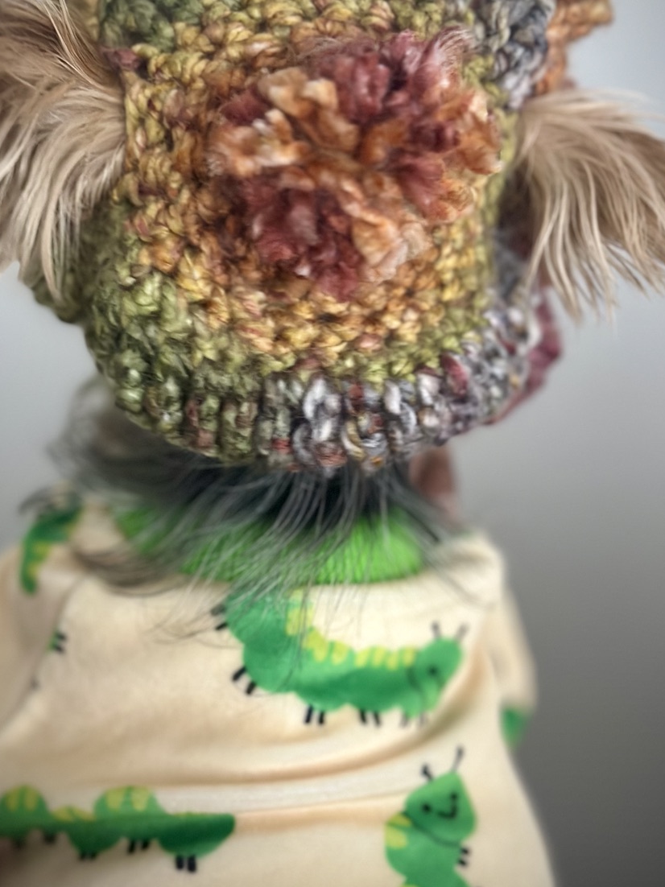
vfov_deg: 31.7
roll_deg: +0.2
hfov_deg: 24.0
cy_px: 409
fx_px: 1563
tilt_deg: -16.4
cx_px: 313
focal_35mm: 61
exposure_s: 1/40
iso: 500
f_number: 1.78
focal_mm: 6.86
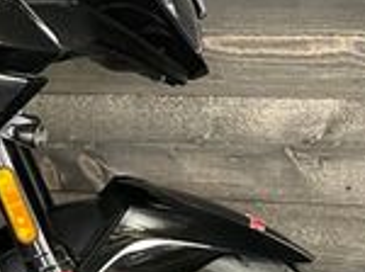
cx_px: -338
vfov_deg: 13.3
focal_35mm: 111
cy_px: 112
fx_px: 1169
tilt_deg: -3.2
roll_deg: +0.1
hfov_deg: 14.9
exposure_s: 1/50
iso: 250
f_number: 1.6
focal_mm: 4.2
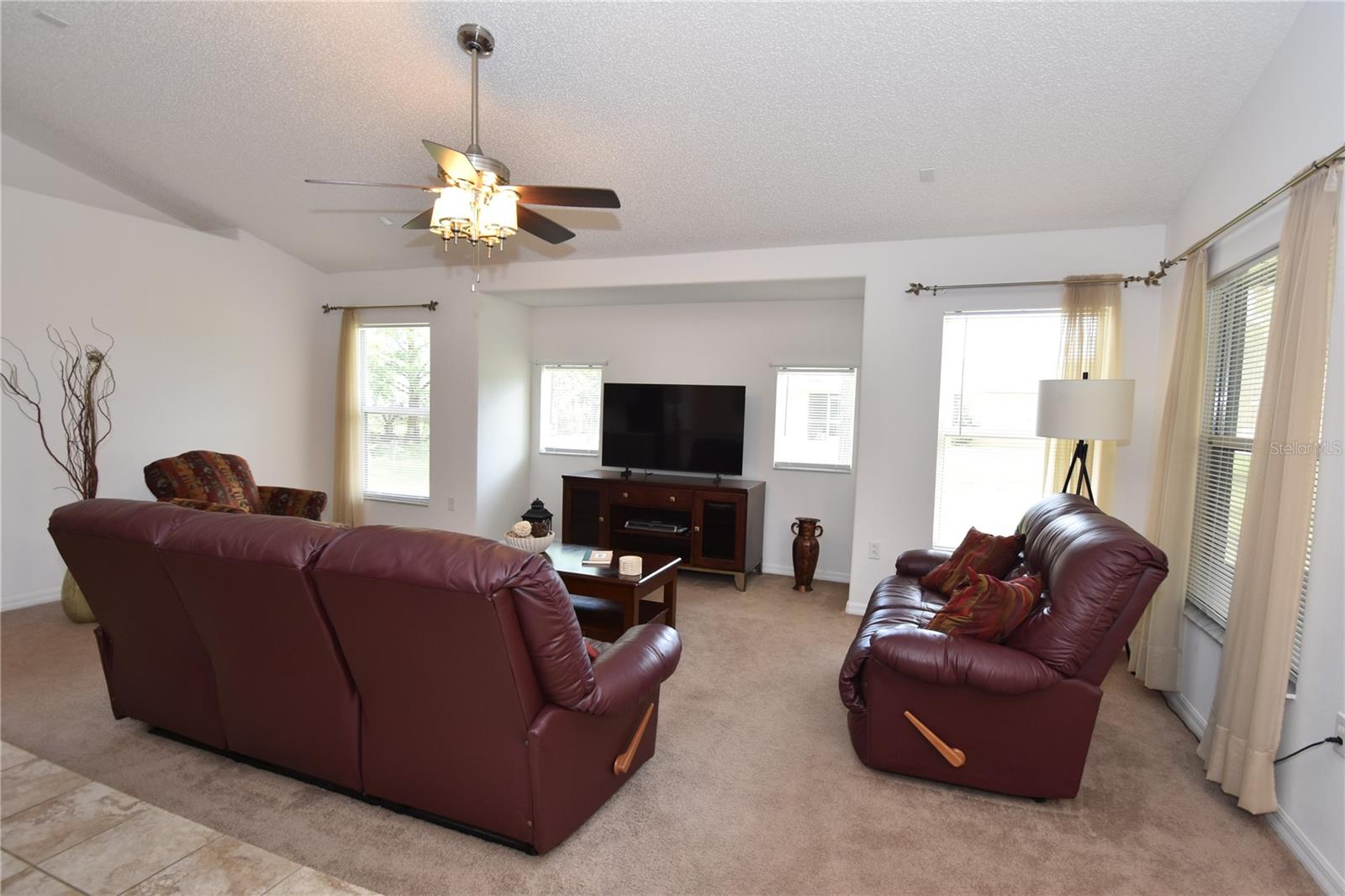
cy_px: 448
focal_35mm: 17
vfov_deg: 69.6
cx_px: 672
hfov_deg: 92.5
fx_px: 644
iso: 360
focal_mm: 11.5
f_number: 4
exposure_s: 1/60
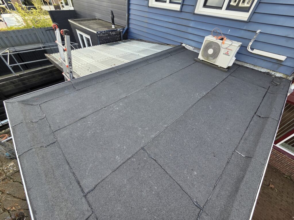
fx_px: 110
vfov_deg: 89.9
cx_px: 147
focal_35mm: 13
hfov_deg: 106.2
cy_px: 110
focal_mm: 2.2
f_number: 2.2
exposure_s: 1/268
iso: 50
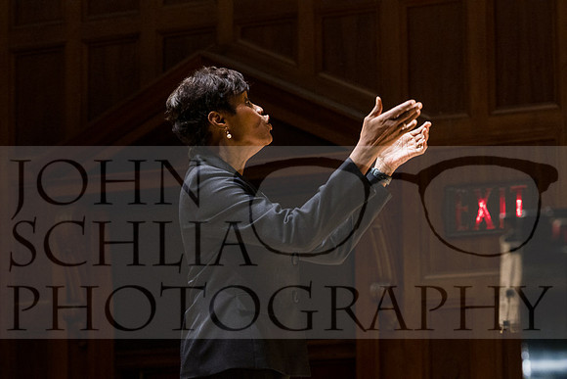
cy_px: 190
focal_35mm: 162
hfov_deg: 12.7
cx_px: 284
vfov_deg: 8.5
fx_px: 2552
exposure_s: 1/100
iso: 1600
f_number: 5.6
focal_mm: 108
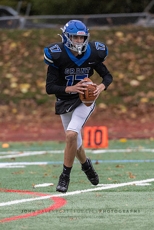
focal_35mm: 578
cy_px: 120
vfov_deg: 3.6
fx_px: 3709
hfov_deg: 2.4
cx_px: 93
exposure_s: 1/1000
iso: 2200
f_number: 4
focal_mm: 330
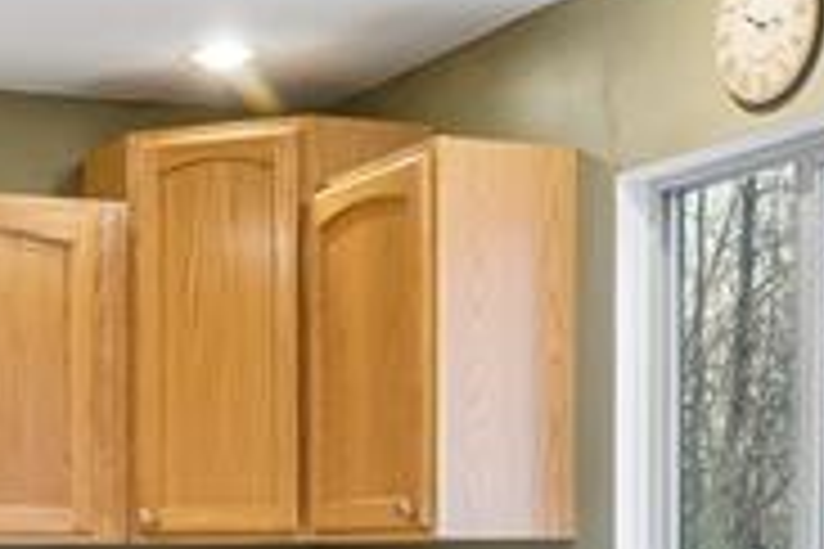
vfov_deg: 15.0
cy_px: 603
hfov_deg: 22.4
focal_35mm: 89
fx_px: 2038
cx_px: 99
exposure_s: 1/2
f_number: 13
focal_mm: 15.9
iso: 400
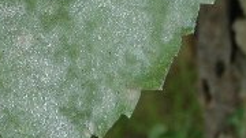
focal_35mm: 216
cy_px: -184
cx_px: 90
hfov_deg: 10.0
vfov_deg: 5.4
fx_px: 1410
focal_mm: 31
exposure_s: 1/160
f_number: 4
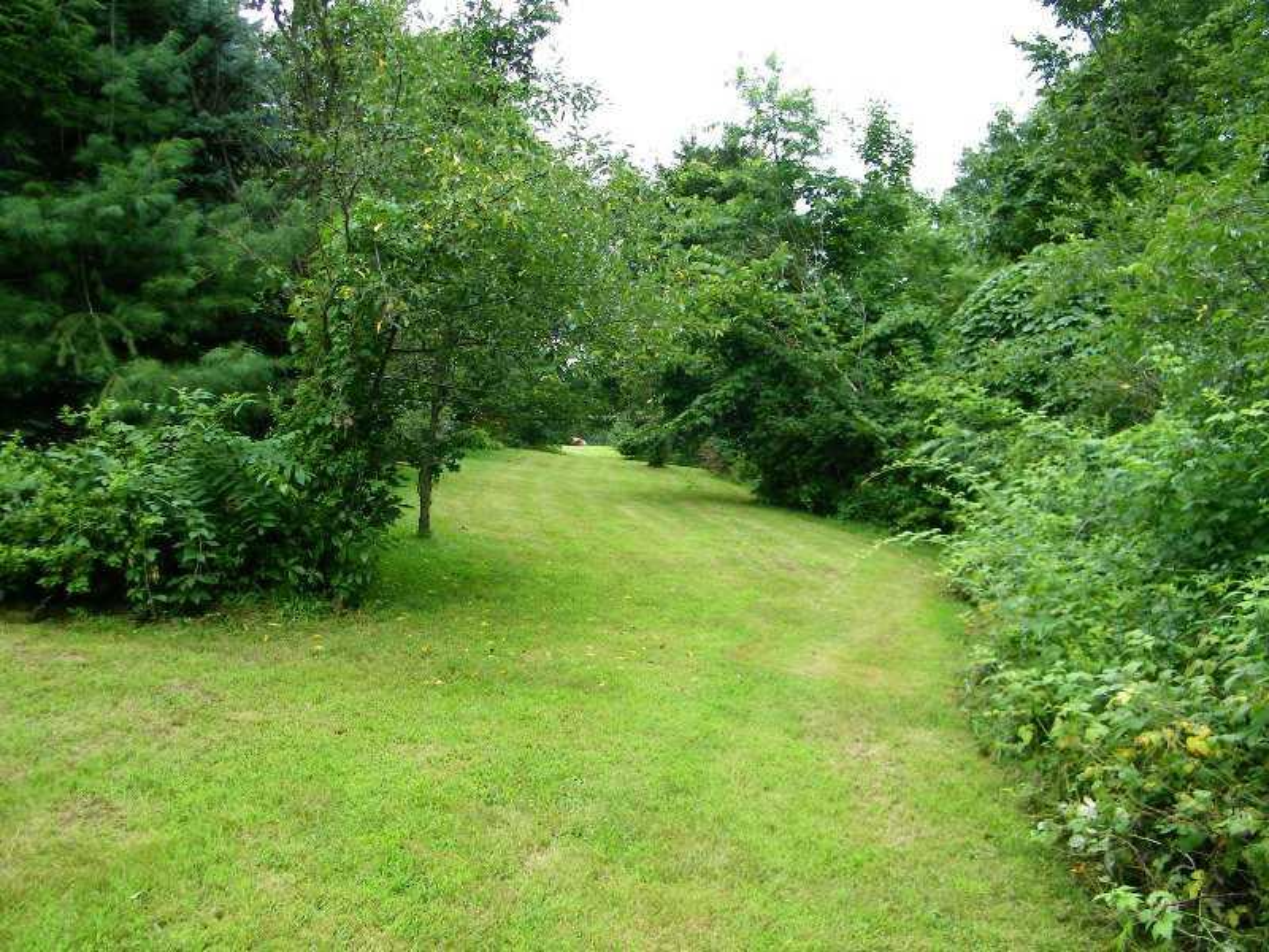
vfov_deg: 49.7
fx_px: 1026
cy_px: 476
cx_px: 634
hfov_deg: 63.4
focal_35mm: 28
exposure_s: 1/100
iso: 80
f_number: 3.5
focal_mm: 5
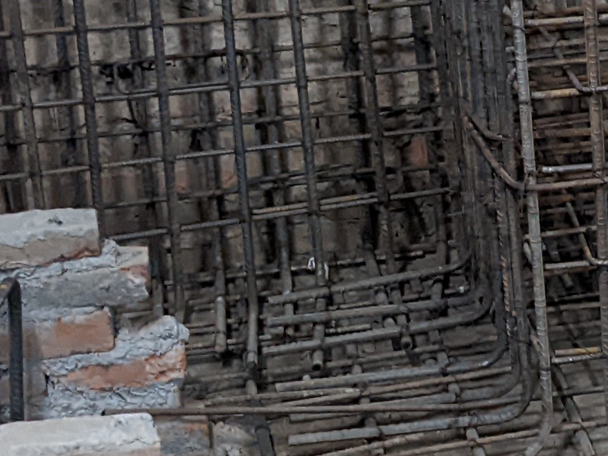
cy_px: 39
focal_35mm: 128
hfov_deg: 14.0
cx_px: 1012
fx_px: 2248
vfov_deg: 11.5
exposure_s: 1/25
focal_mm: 4.38
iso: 1284
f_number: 1.73
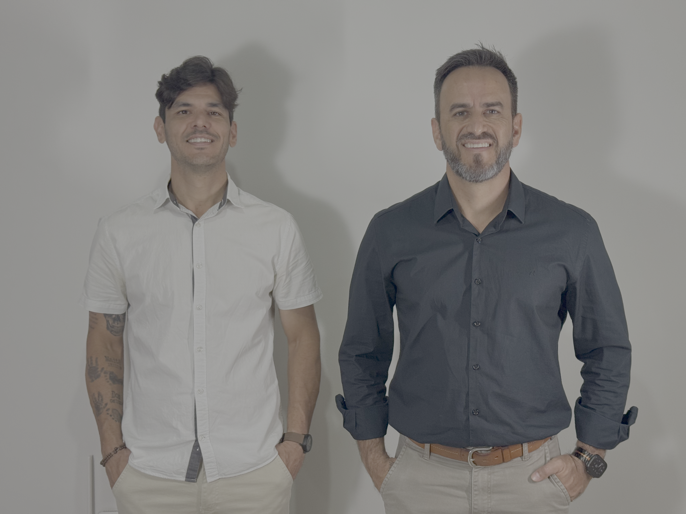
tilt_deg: -5.2
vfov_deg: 30.3
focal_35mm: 48
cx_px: 343
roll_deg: +0.1
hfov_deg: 39.7
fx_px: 951
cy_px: 257
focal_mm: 6.76
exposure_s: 1/60
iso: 125
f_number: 1.78
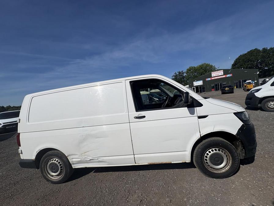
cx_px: 137
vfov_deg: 85.7
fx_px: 111
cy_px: 103
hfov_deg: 102.1
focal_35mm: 14
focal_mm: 2.22
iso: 40
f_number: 2.2
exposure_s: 1/6135
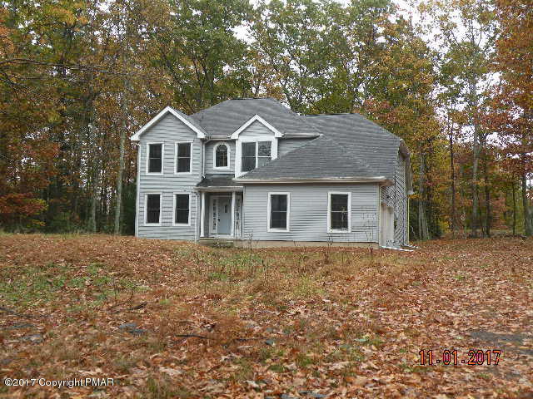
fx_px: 647
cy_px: 200
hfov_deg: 44.8
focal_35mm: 42
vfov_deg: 34.3
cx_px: 266
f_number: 3.2
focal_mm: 7.4
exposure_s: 1/59.8
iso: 104
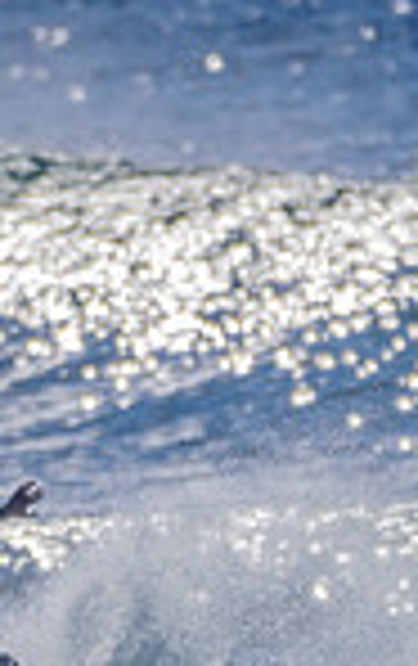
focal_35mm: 2424
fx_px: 44011
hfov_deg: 0.5
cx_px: -5
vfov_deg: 0.9
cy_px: 768
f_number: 5.6
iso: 100
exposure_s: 1/2000
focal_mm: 500
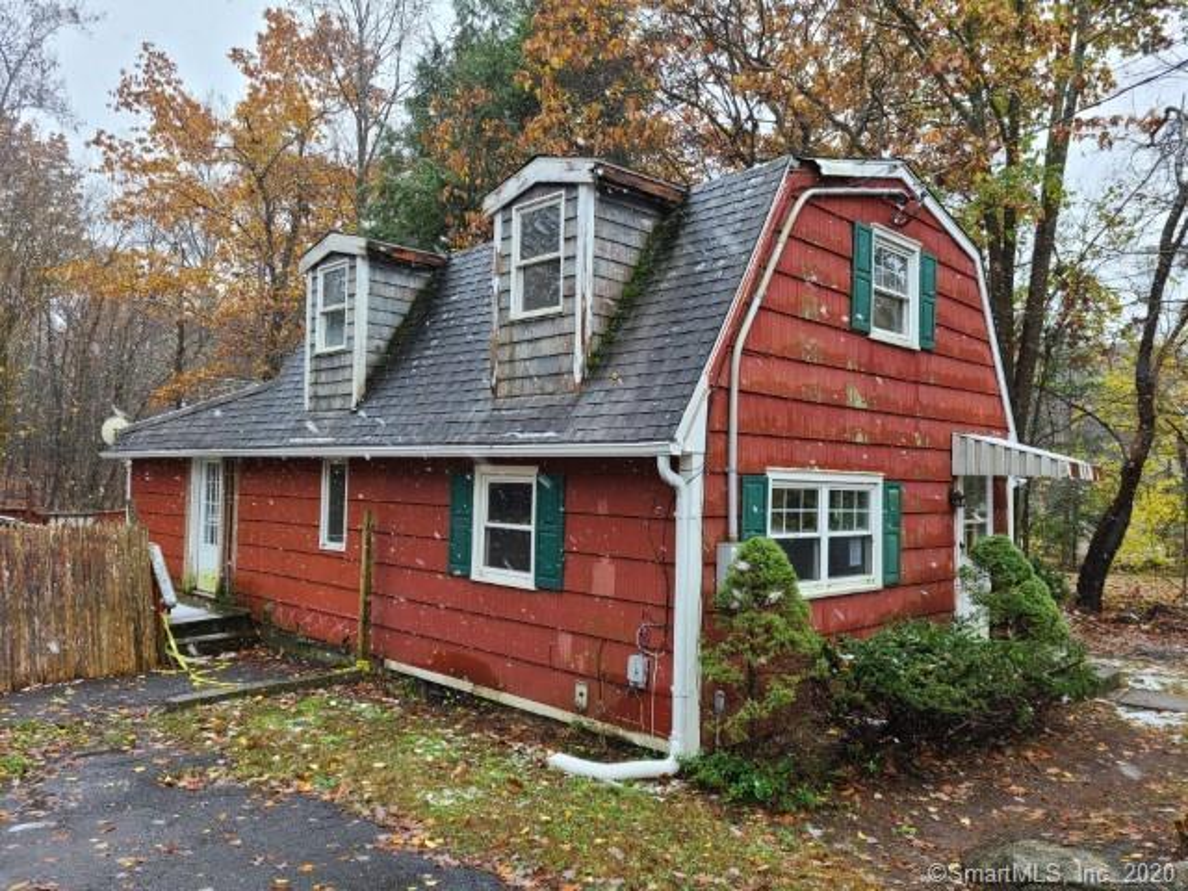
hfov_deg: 67.3
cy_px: 446
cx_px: 594
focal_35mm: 26
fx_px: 892
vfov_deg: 53.1
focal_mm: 5.4
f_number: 1.8
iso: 40
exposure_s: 1/206
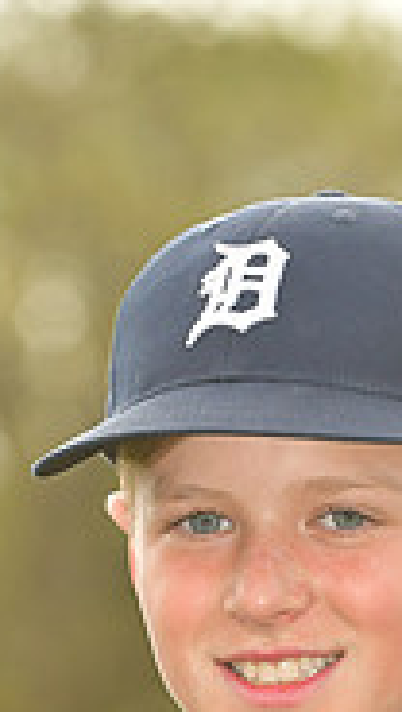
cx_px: 207
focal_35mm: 692
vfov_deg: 3.1
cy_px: 1041
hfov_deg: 1.8
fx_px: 13066
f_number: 5
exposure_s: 1/500
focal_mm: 140
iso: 200
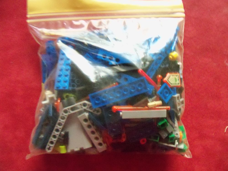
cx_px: 114
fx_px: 231
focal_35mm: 35
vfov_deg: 40.7
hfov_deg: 52.6
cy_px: 86
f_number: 3.5
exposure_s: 1/25
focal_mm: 6.2
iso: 1600
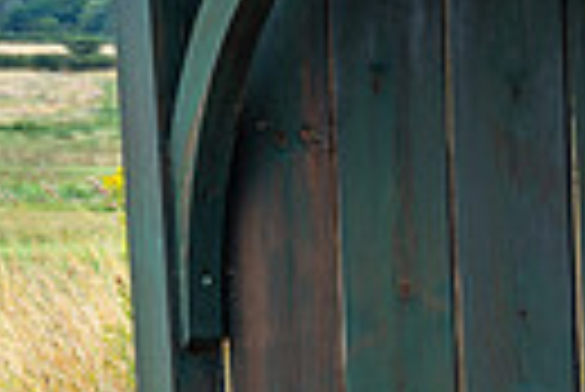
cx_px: 1296
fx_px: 3628
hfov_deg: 8.6
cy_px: 748
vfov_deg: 6.0
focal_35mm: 223
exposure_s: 1/80
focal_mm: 50
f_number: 6.3
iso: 100
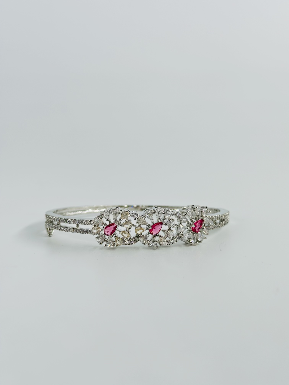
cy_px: 192
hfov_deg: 30.3
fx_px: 534
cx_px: 144
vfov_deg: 39.7
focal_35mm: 48
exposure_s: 1/1613
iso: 80
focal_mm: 6.86
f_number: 1.78
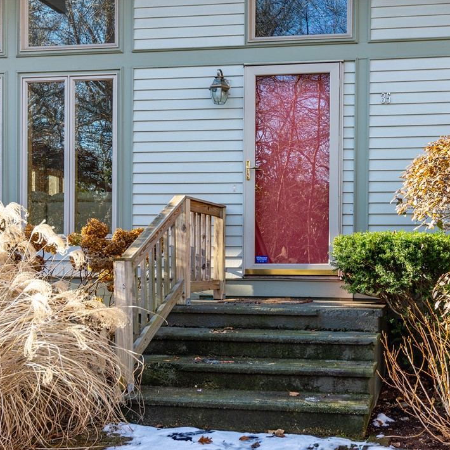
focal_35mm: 39
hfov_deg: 42.8
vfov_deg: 42.8
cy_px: 228
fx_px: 574
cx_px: 254
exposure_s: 1/20
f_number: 8
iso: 100
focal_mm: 30
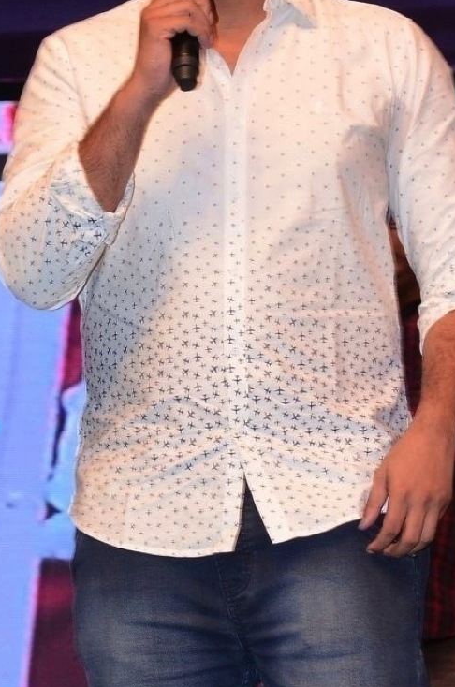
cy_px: 513
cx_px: 182
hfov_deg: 5.3
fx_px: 4933
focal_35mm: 259
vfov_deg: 8.0
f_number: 5.6
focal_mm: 70
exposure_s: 1/125
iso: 1000
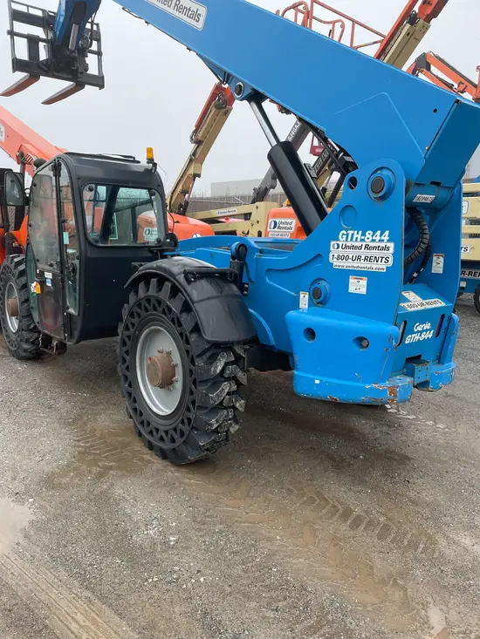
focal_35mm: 26
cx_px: 240
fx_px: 481
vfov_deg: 67.3
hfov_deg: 53.1
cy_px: 320
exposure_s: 1/362
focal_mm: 4.2
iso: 50
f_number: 1.6
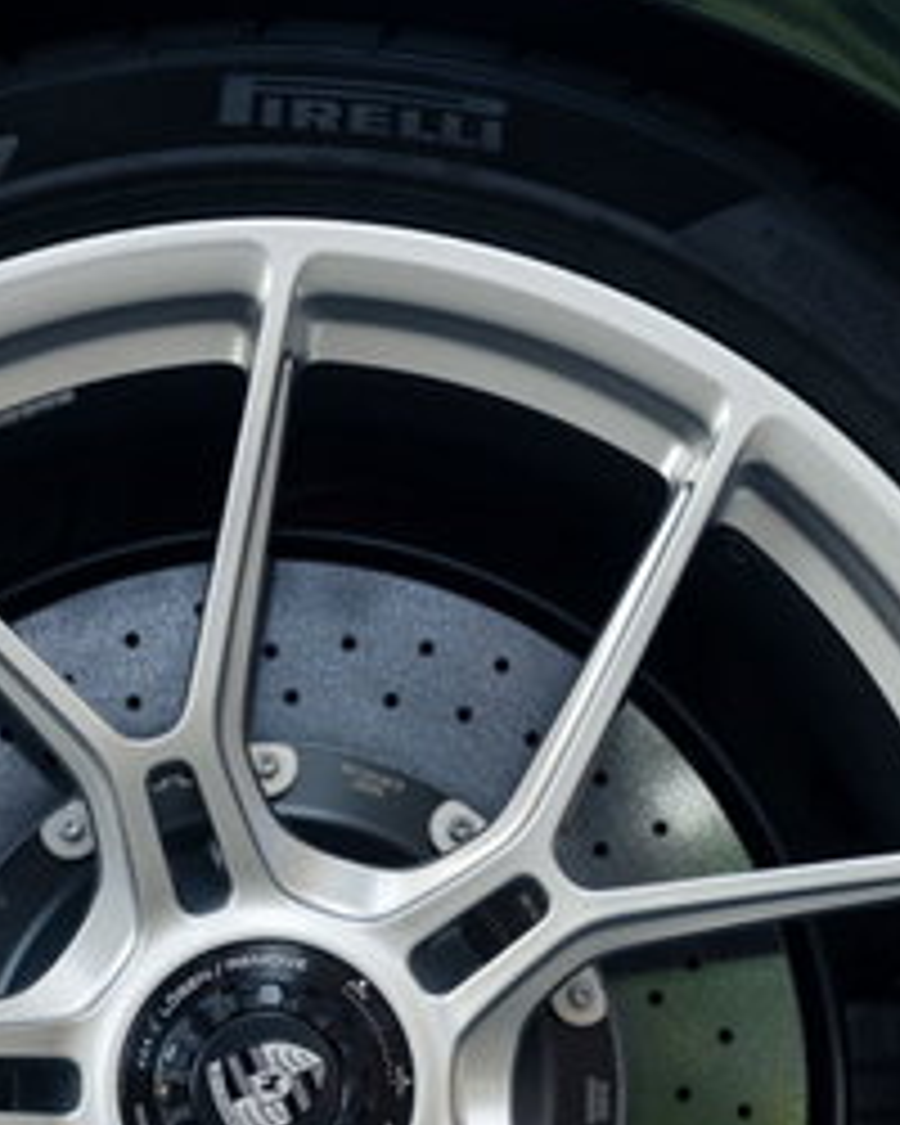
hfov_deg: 10.1
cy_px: 1094
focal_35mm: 153
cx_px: 126
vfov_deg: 12.5
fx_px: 5094
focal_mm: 53.1
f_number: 2.8
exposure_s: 1/250
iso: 640
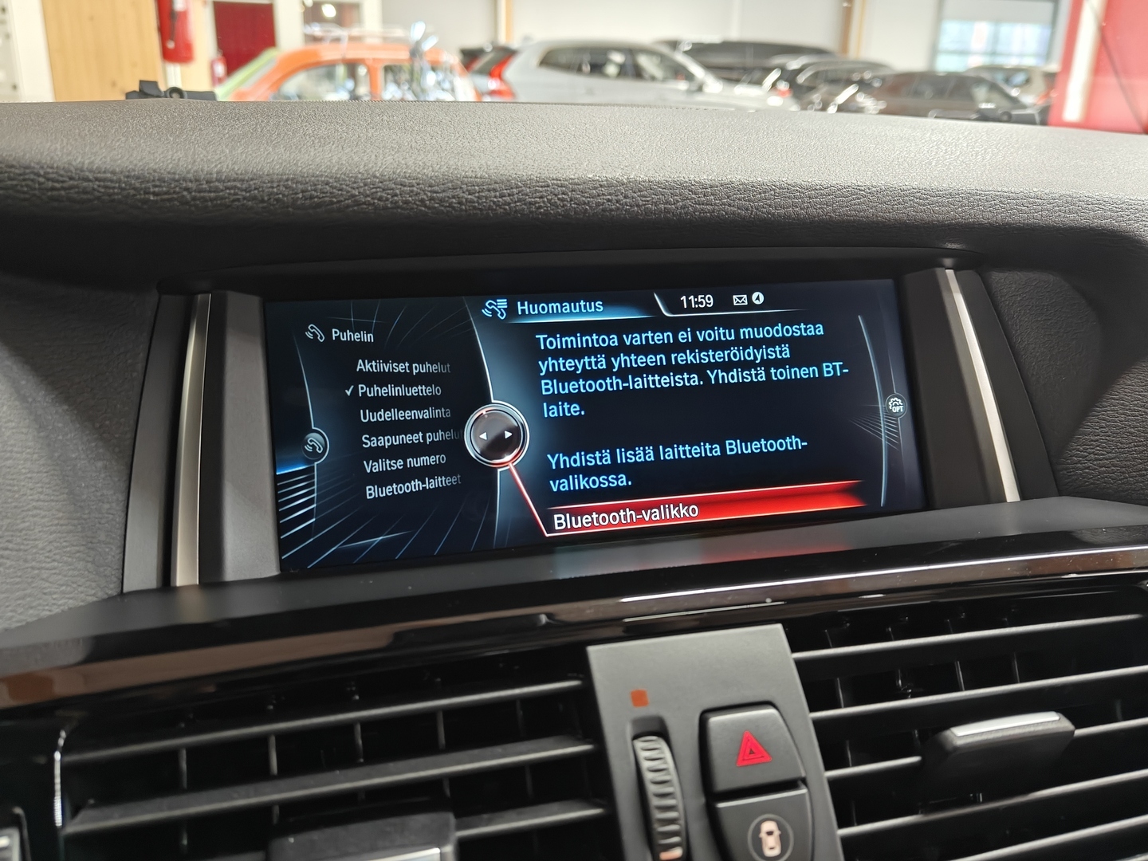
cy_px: 430
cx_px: 574
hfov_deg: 61.7
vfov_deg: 48.2
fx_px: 962
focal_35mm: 29
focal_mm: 5.59
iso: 160
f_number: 1.8
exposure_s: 1/44
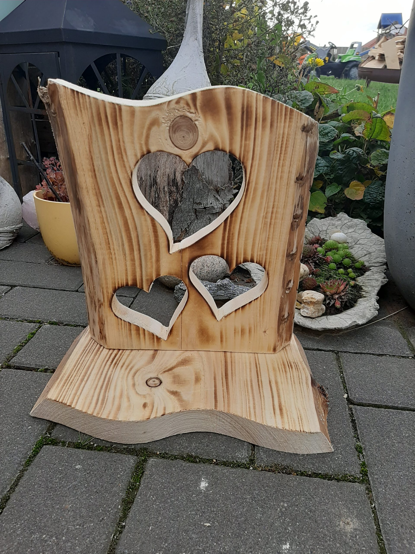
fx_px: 416
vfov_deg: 67.3
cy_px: 277
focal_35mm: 26
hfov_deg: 53.1
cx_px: 208
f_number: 1.7
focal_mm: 3.93
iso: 40
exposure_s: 1/425
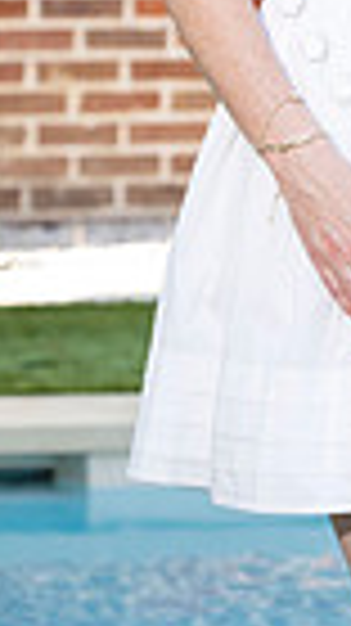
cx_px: 662
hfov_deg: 3.5
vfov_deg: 6.1
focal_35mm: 349
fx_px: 5785
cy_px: -176
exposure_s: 1/200
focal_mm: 103
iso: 400
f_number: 5.6
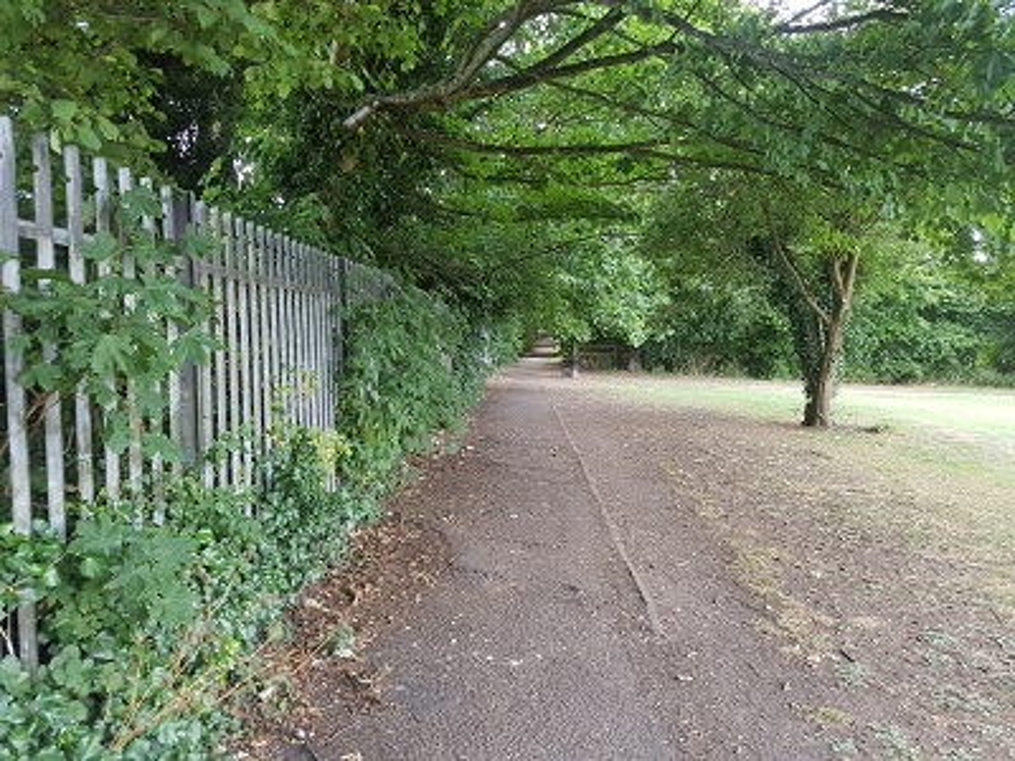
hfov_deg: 67.3
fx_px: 762
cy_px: 380
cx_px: 508
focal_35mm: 26
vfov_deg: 53.1
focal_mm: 4.2
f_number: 1.7
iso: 80
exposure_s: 1/100
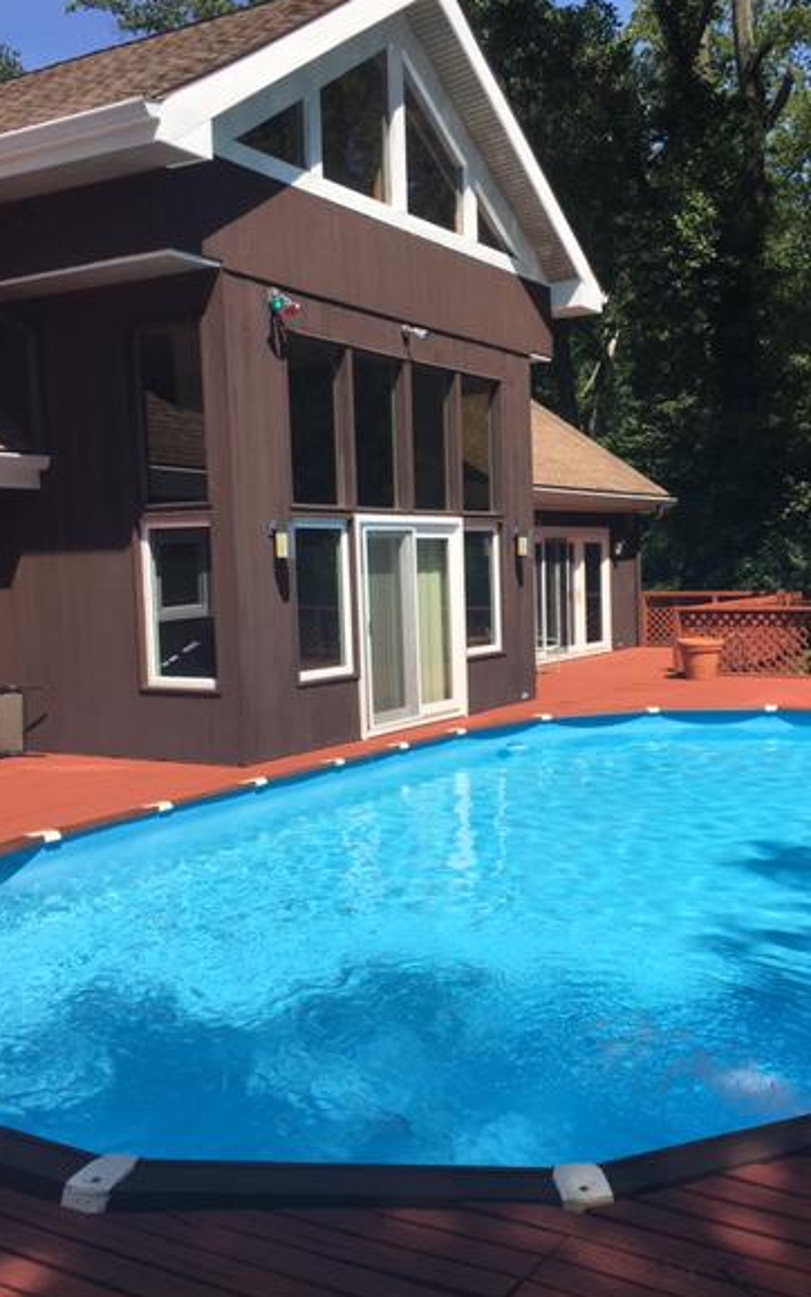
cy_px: 663
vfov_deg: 56.7
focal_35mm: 34
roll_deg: +1.2
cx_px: 524
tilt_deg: -5.2
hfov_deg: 37.0
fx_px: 1202
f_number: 2.2
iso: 25
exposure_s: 1/1832
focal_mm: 4.15
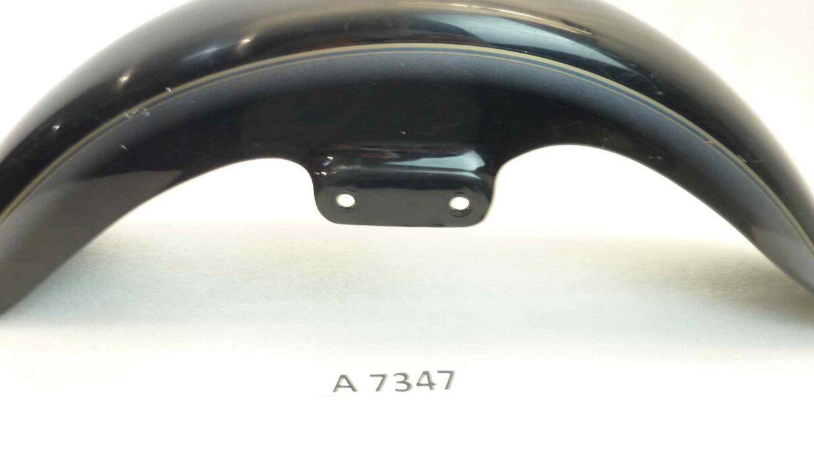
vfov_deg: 34.4
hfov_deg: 57.9
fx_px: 734
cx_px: 366
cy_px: 157
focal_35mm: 34
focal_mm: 4.1
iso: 80
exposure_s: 1/8
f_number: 3.3
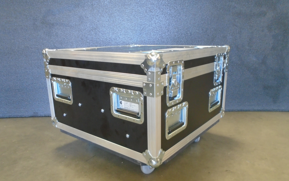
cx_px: 146
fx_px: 221
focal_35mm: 28
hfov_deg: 66.5
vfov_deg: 44.5
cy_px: 102
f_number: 3.2
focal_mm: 4.6
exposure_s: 1/30
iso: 400
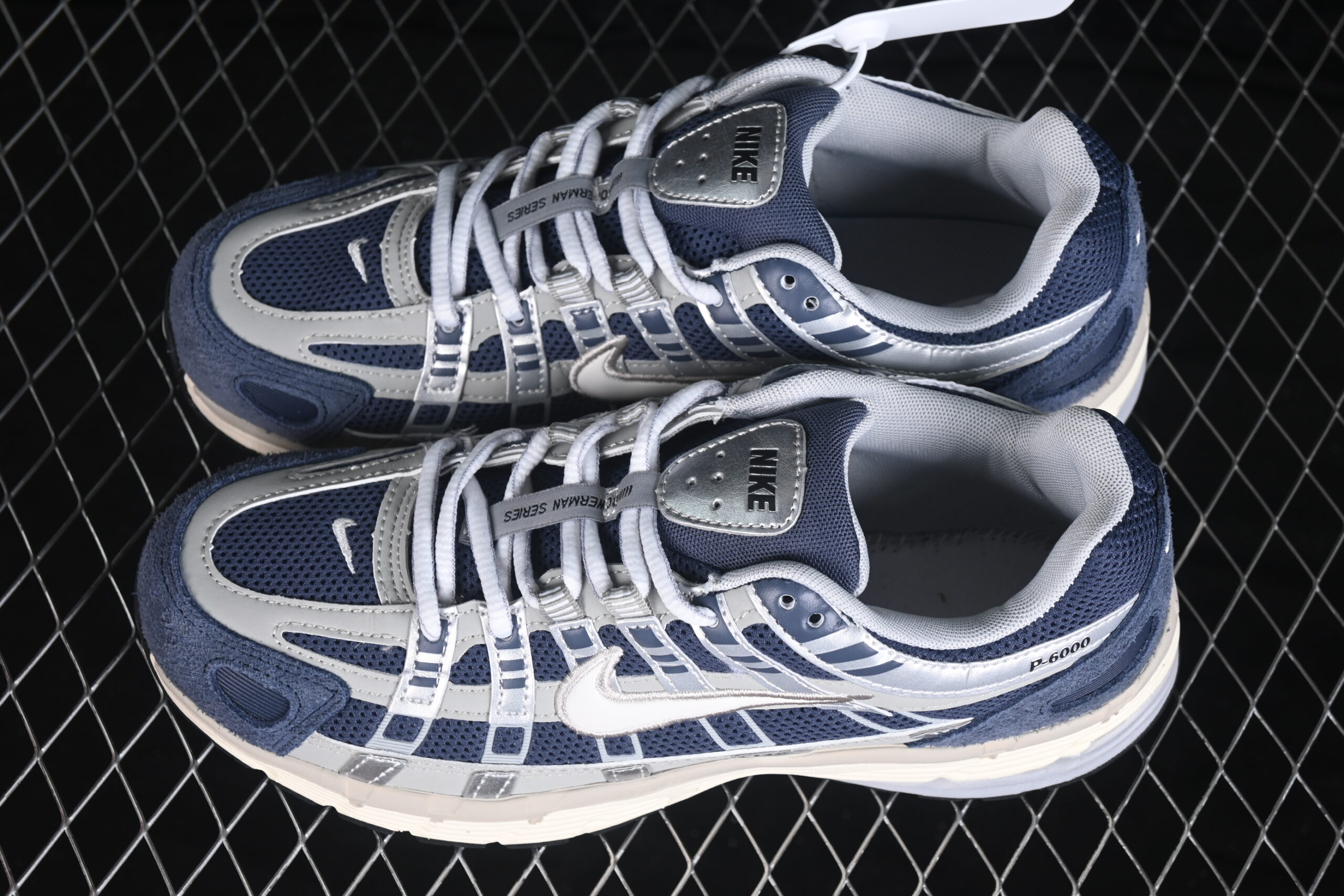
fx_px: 2800
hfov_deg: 27.0
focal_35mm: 75
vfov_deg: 18.2
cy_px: 448
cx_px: 672
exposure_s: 1/60
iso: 160
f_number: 6.3
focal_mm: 50
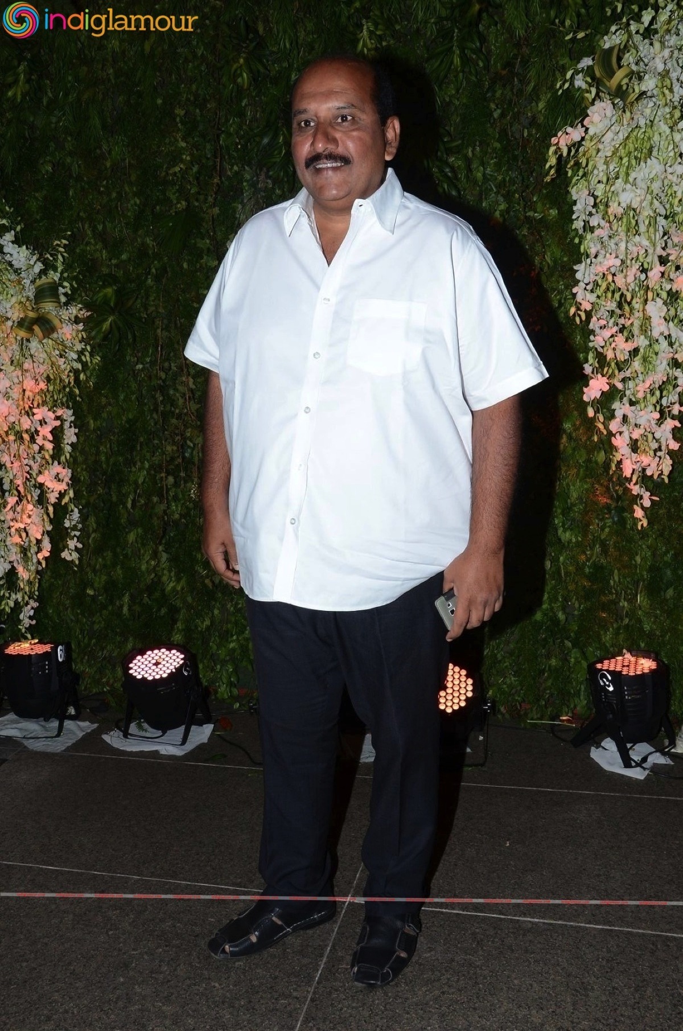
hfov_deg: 39.8
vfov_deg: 57.3
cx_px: 342
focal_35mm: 33
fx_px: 943
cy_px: 516
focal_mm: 22
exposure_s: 1/125
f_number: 9
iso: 500
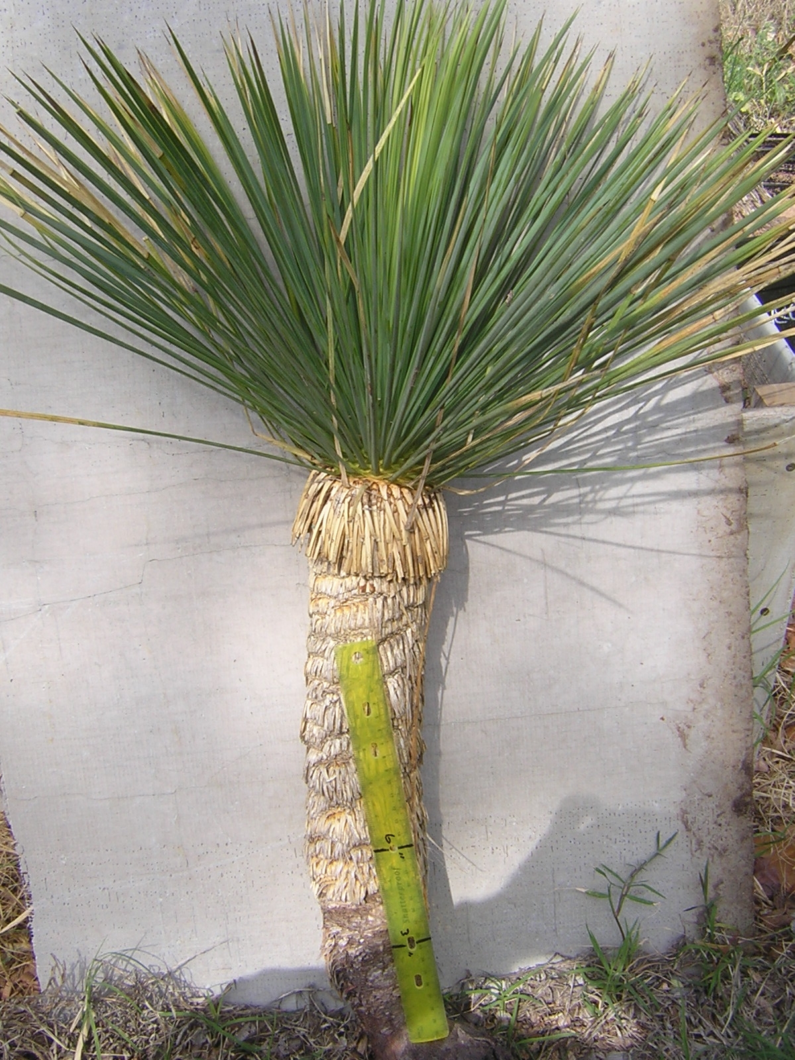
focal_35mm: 36
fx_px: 1102
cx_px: 398
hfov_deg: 39.7
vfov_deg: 51.4
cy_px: 530
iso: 100
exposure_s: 1/191
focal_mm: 4.7
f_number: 5.2
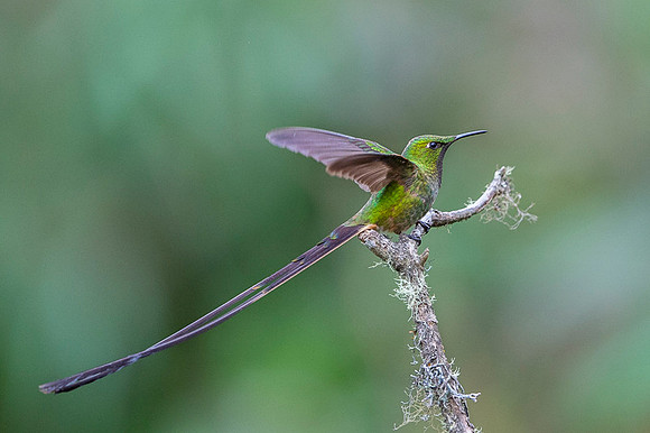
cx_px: 443
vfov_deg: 1.6
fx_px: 15478
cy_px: 192
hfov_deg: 2.4
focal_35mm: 858
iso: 2500
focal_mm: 500
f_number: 4
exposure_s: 1/2500
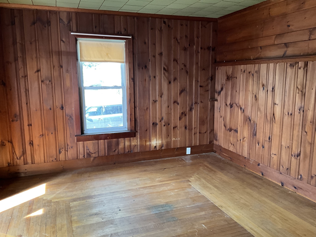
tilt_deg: -10.1
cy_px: 118
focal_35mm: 29
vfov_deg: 48.2
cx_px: 158
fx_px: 265
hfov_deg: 61.7
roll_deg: -0.9
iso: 125
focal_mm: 3
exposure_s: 1/60
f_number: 1.8
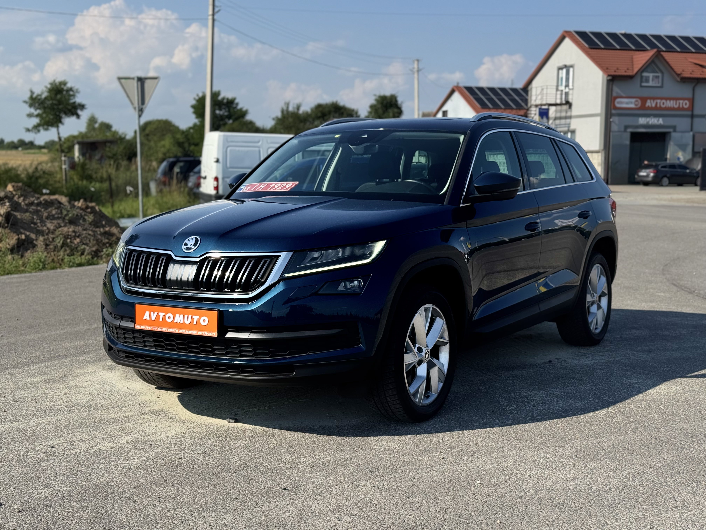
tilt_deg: -6.0
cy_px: 265
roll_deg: -0.4
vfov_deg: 30.3
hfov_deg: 39.7
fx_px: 979
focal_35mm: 48
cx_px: 353
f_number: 1.78
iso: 64
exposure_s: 1/5376
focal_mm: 6.76
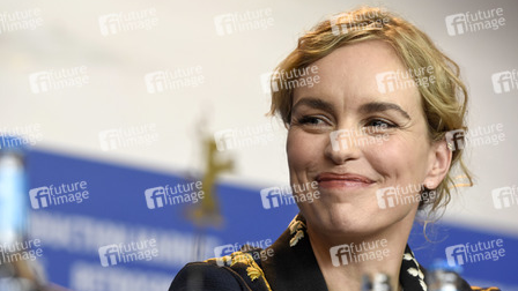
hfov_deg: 8.0
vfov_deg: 4.5
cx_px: 260
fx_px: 3695
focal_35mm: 269
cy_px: 166
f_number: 4
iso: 1250
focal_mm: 170
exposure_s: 1/400
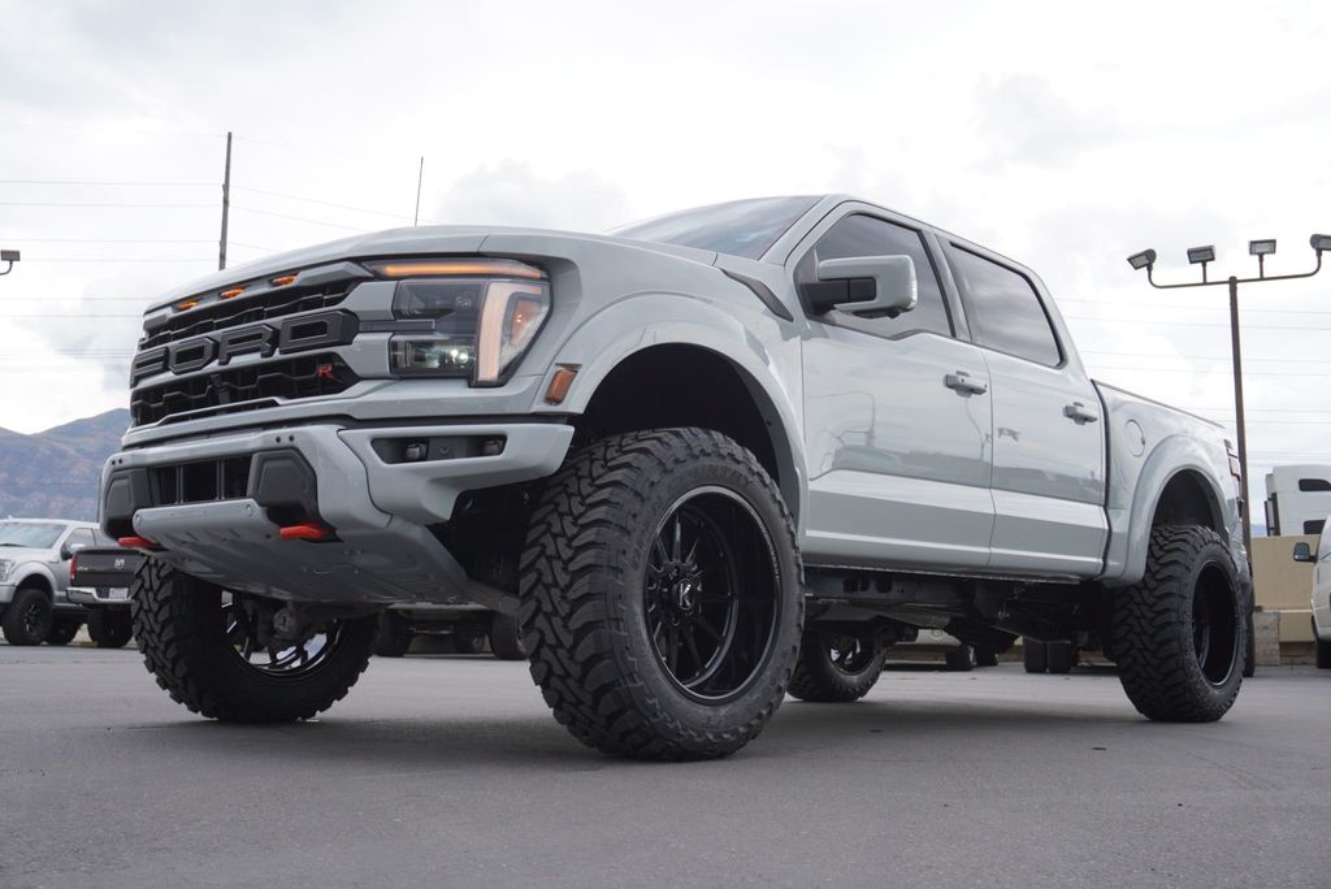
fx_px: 1387
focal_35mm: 38
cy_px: 444
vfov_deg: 35.5
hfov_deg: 51.3
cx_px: 666
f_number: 5.6
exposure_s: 1/125
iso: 100
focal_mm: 25
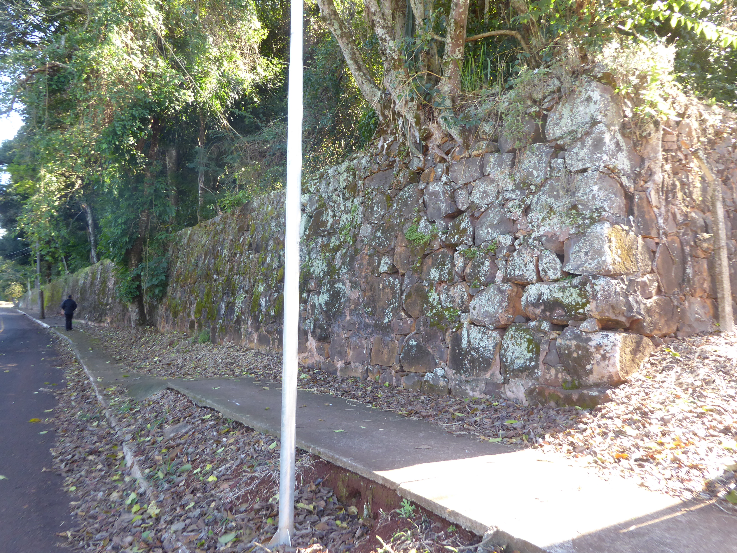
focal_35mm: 29
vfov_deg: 48.2
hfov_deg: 61.7
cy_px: 276
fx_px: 617
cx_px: 368
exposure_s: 1/60
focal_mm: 5
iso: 160
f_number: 3.5
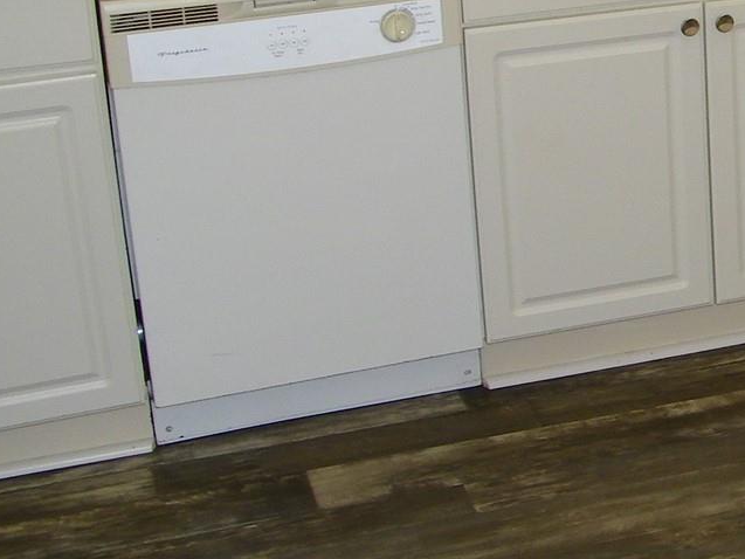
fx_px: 1937
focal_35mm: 90
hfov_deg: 19.1
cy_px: 129
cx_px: 1111
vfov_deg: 16.3
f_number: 3.5
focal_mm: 5
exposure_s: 1/30
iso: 80
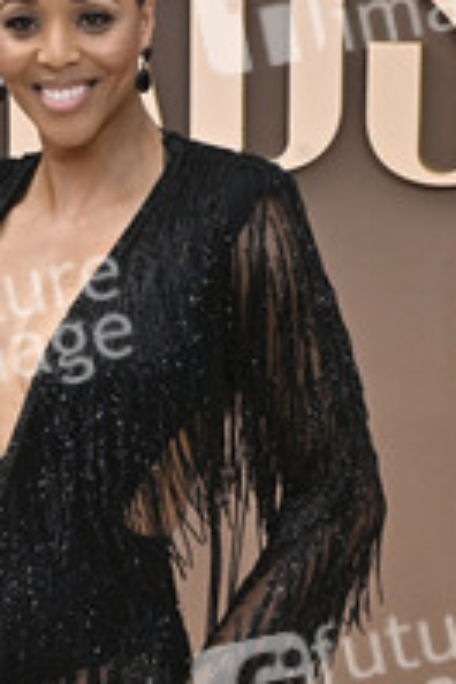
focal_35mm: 109
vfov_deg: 18.6
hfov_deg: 12.5
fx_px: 2071
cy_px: 511
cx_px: 55
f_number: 11
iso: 400
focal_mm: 54
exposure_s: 1/320
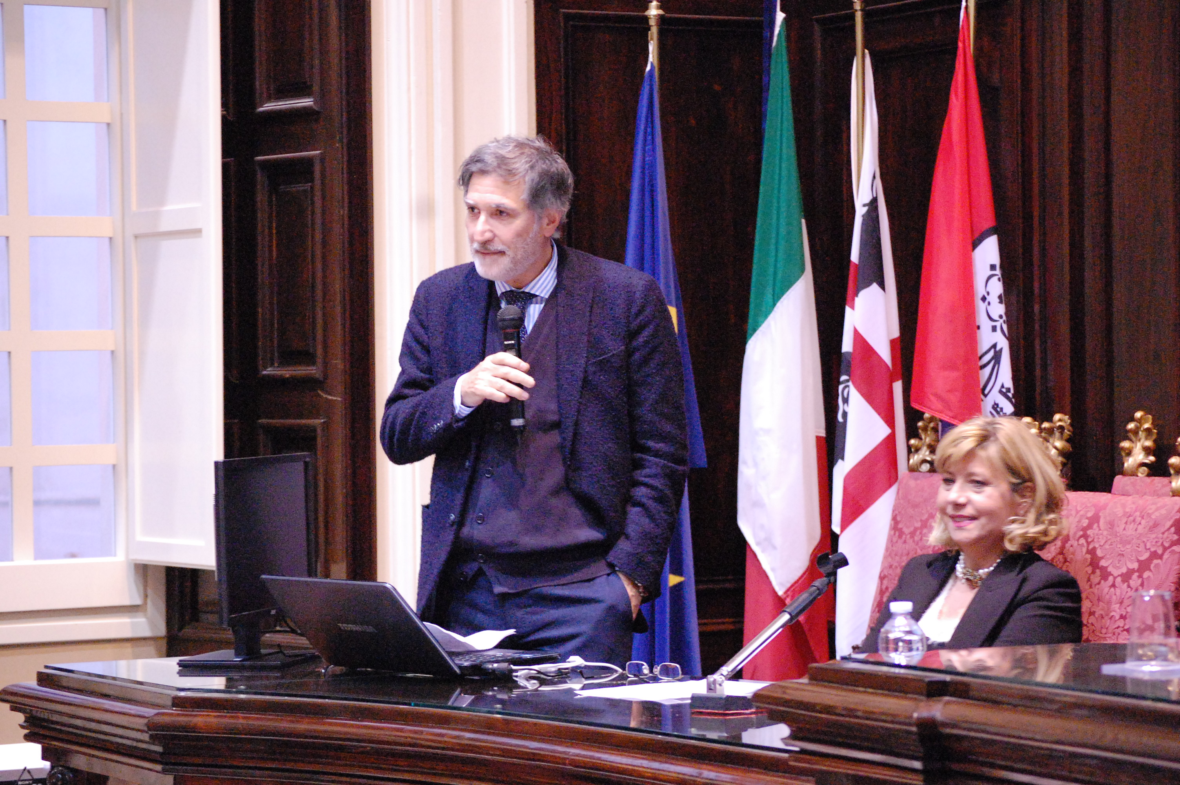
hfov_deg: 18.9
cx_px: 590
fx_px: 3537
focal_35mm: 108
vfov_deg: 12.7
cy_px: 392
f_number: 4.2
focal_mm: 72
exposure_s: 1/15
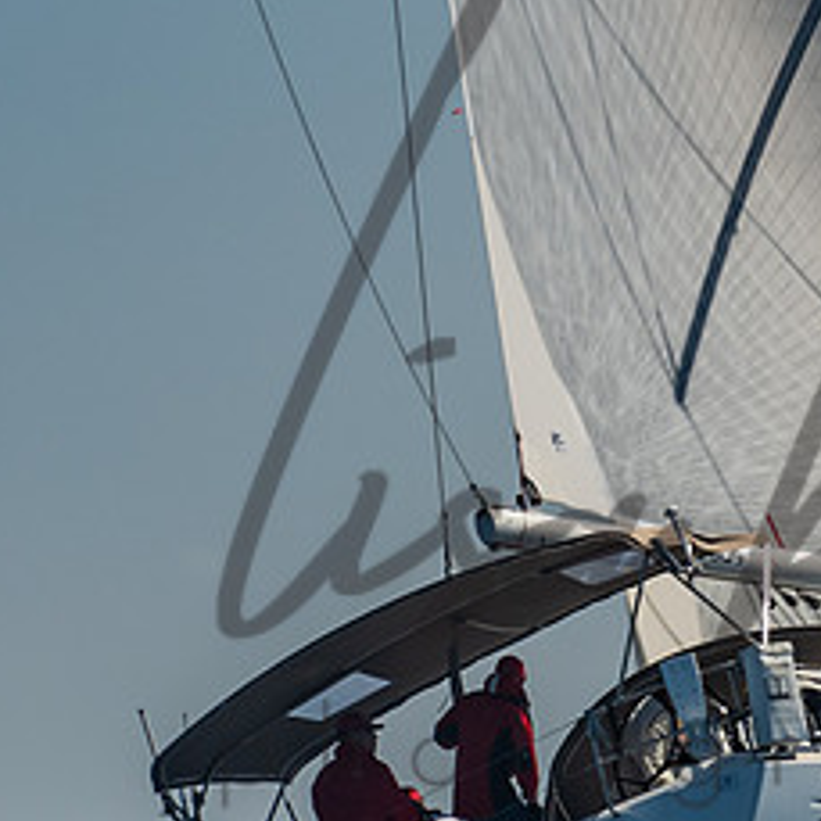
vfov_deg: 1.7
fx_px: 27262
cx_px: 357
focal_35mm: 1016
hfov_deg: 1.7
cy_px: 432
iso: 160
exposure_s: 1/640
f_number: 6.3
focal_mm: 200
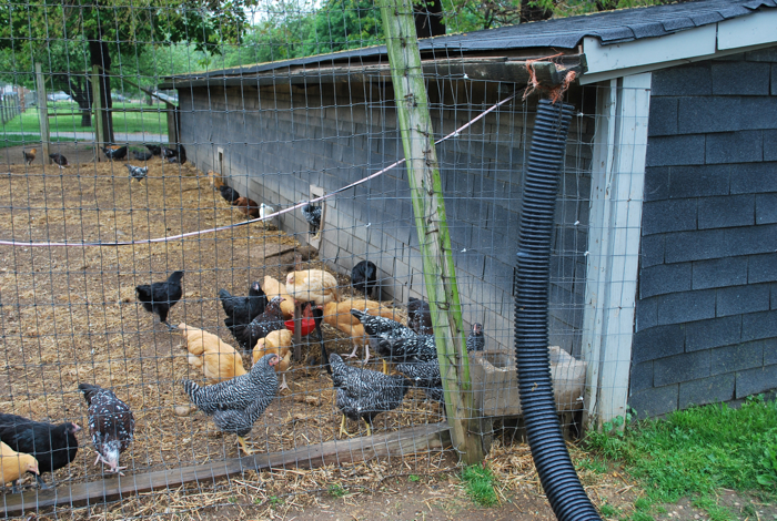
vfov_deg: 37.0
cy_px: 260
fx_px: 779
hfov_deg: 53.0
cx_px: 388
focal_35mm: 36
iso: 200
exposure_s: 1/125
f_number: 5.6
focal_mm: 24
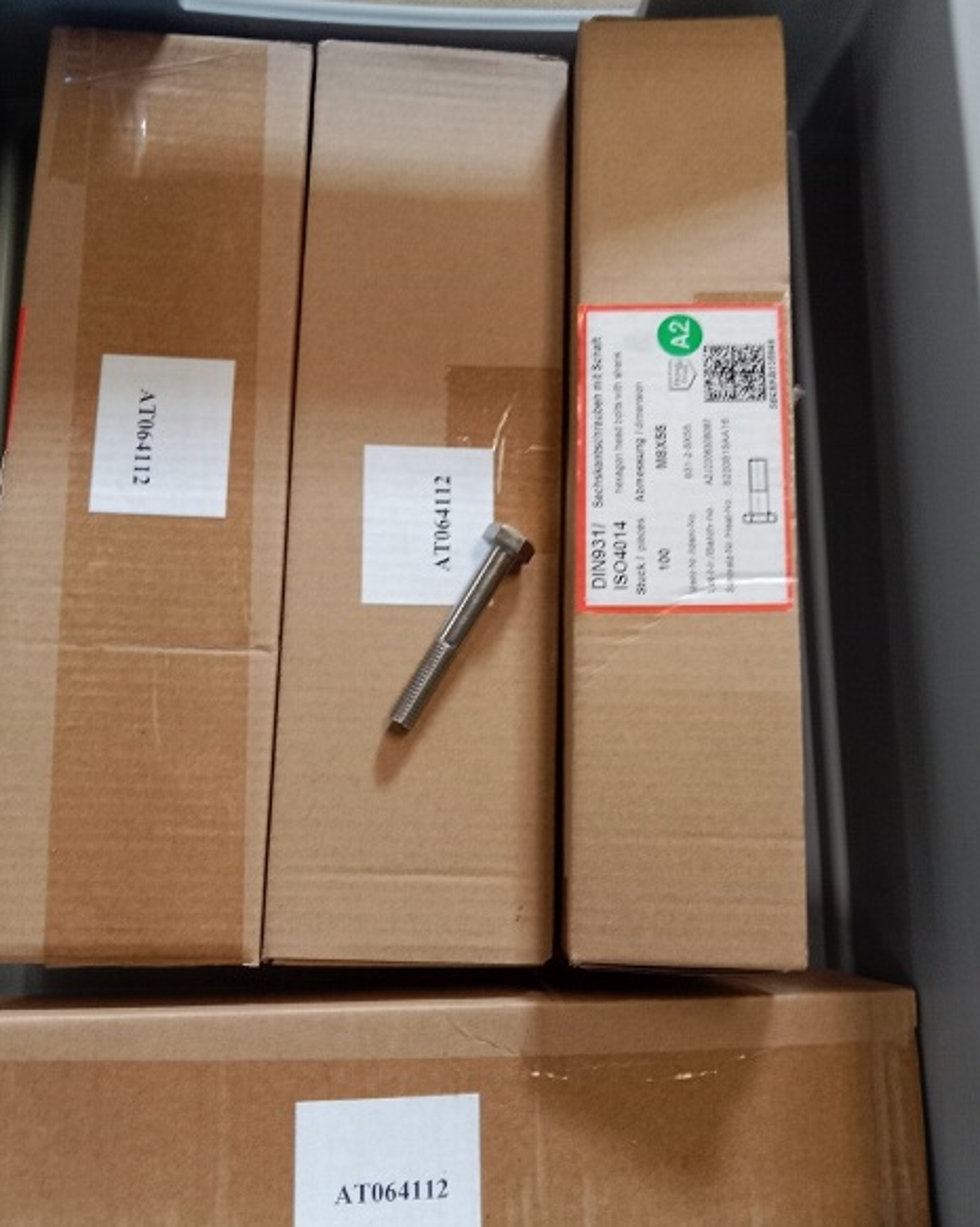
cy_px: 662
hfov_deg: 49.9
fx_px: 1052
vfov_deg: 60.4
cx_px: 504
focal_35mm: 29
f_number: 2.2
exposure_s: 1/20
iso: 725
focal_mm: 3.65
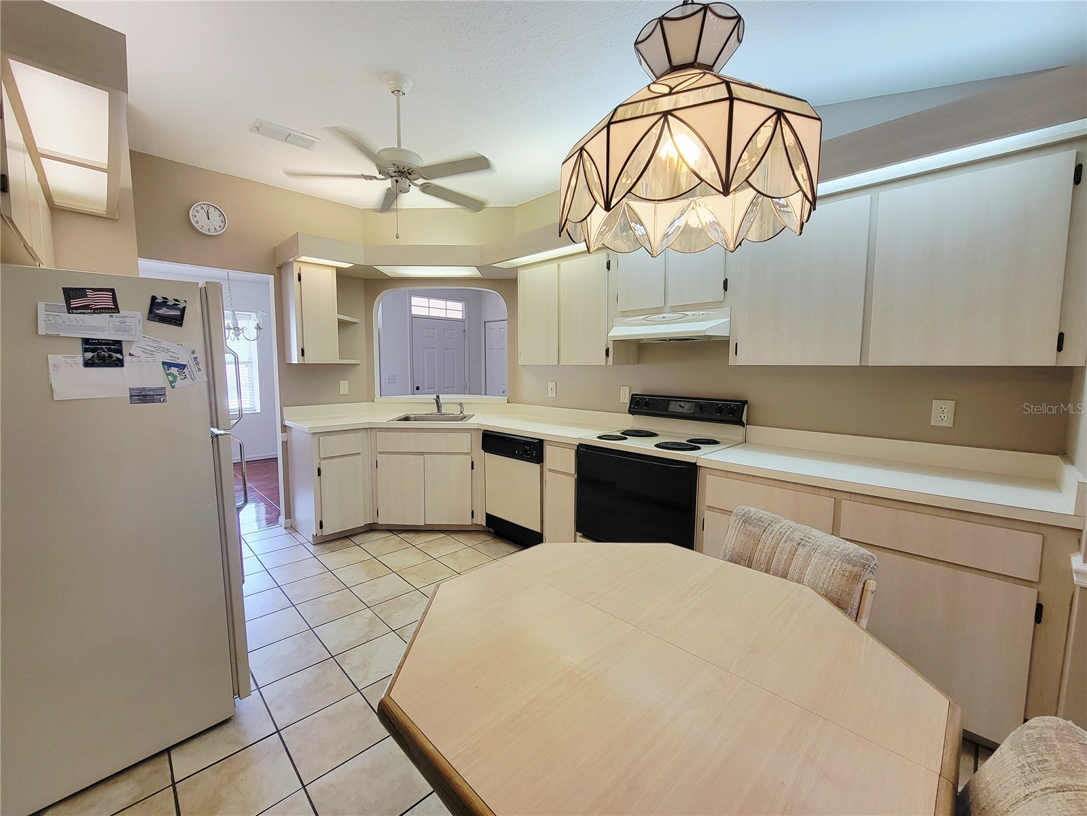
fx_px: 408
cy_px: 408
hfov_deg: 106.2
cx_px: 544
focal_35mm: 13
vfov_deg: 89.9
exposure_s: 1/60.2
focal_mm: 2.2
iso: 125
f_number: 2.2
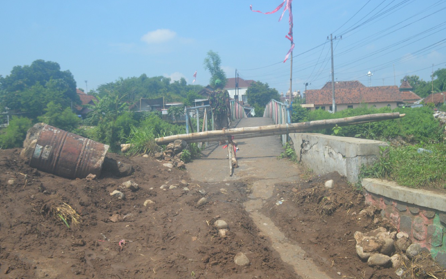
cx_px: 218
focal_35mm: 29
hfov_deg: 64.6
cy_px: 133
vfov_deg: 43.1
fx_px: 352
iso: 400
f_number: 5.6
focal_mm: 18
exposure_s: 1/1600
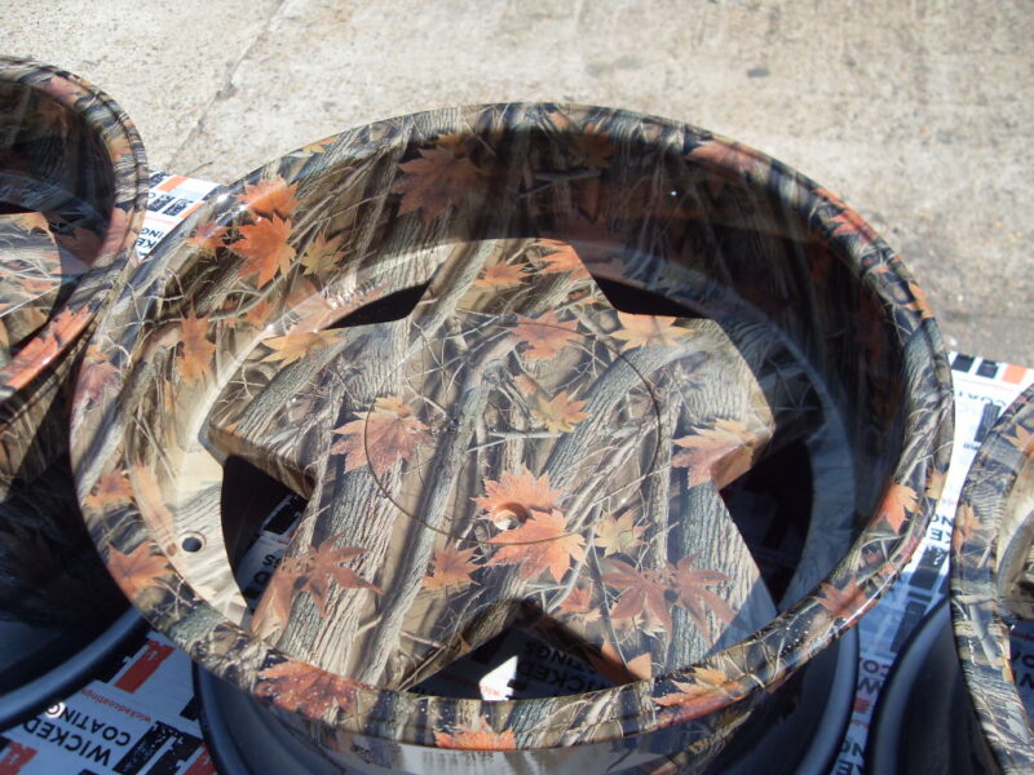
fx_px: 1045
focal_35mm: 35
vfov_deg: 40.7
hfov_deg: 52.6
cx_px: 517
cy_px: 388
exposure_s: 1/180
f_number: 7
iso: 80
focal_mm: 6.3
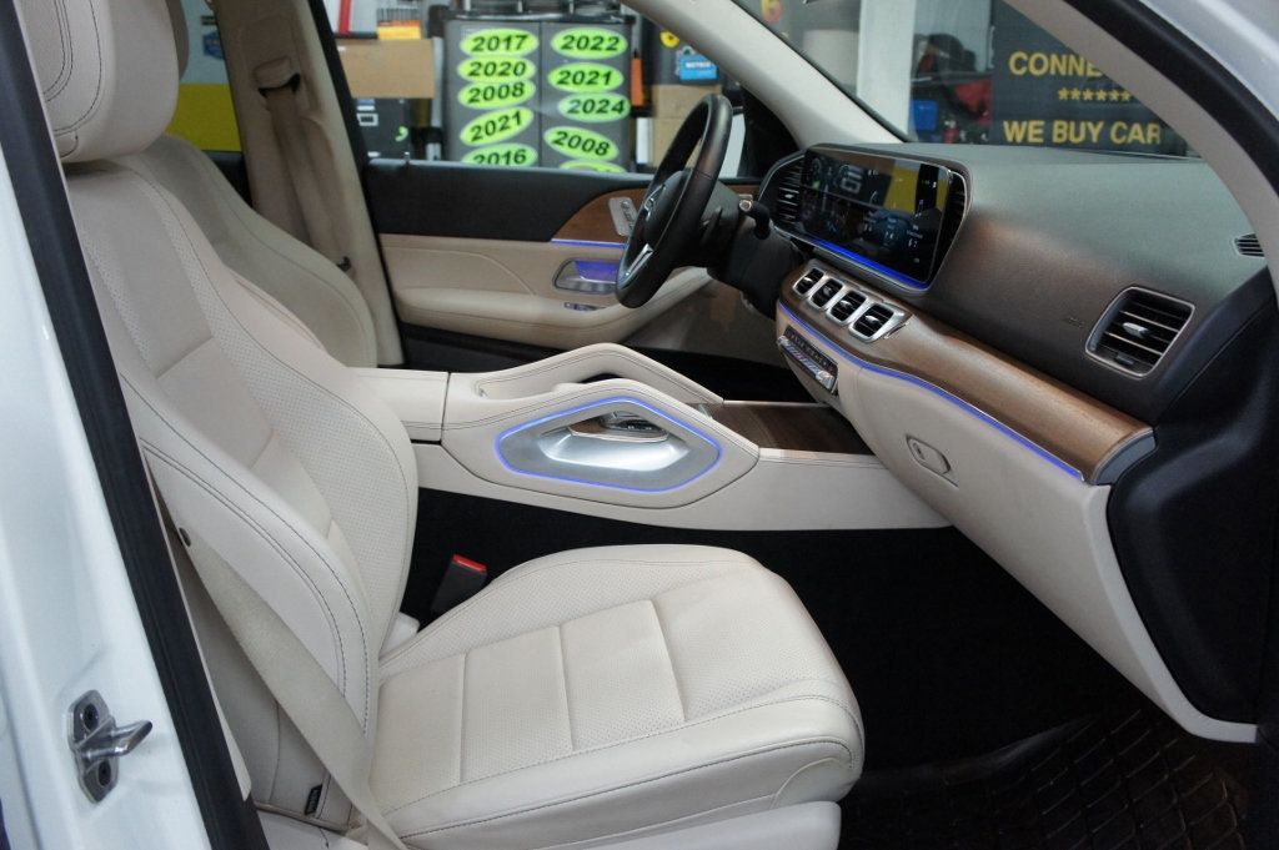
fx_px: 1171
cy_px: 425
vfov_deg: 39.9
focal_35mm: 33
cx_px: 640
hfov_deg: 57.3
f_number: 4
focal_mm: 22
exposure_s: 1/100
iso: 1600
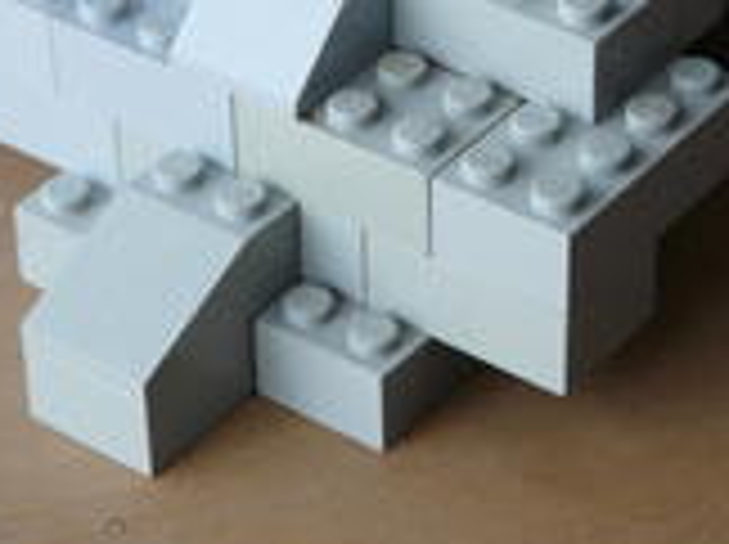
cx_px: 468
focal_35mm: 147
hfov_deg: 13.4
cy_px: 67
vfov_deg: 10.0
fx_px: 3091
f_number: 3.2
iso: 200
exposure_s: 1/10
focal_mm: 10.8
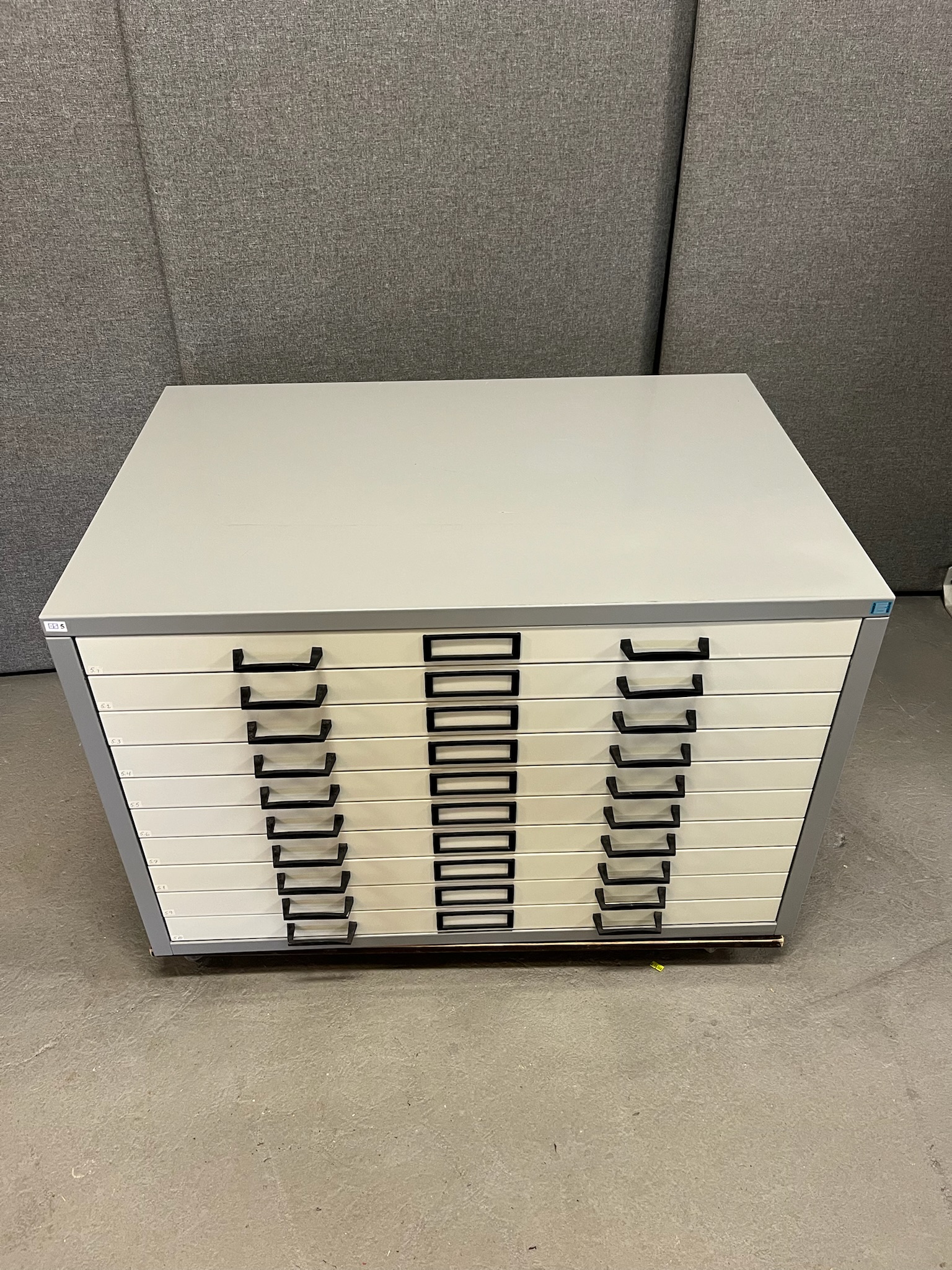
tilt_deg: -37.1
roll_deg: +1.4
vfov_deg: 67.3
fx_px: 953
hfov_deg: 53.1
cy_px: 635
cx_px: 476
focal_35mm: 26
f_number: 1.6
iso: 125
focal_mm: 5.1
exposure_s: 1/50
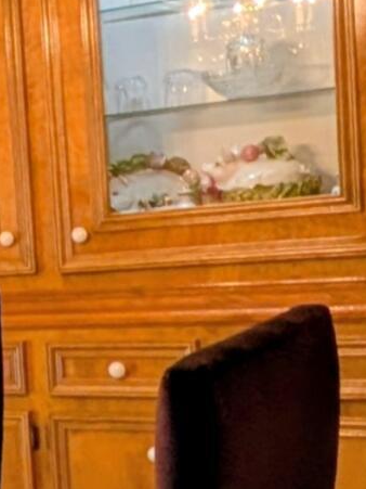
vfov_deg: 24.2
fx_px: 1128
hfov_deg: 14.1
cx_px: -457
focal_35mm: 80
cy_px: 364
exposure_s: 1/120
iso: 68
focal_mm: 2.02
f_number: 1.7
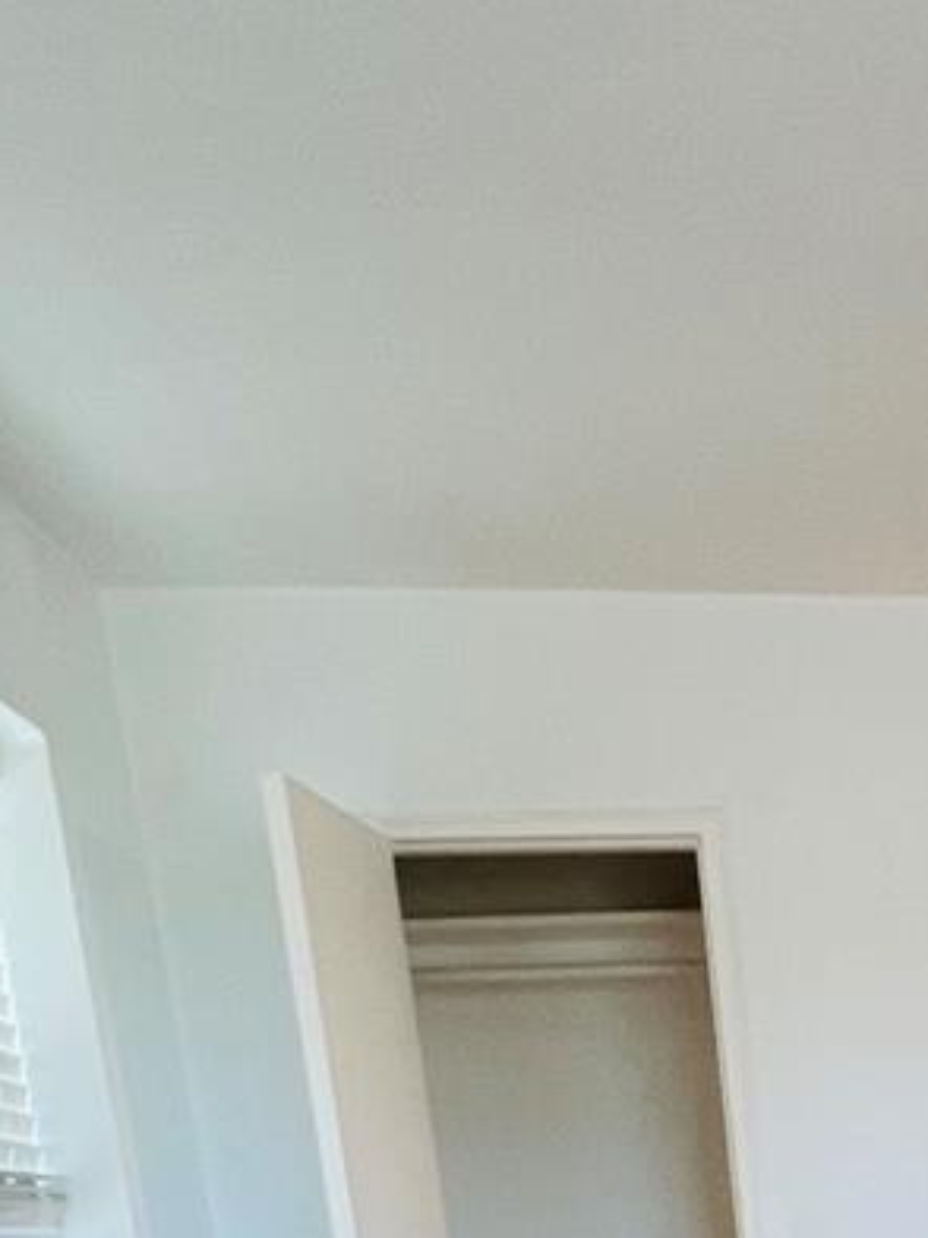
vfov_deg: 28.1
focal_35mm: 51
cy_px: 1753
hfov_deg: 25.5
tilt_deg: -14.8
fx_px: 1823
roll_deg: +3.5
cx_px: 1127
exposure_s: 1/120
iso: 125
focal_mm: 1.57
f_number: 1.8
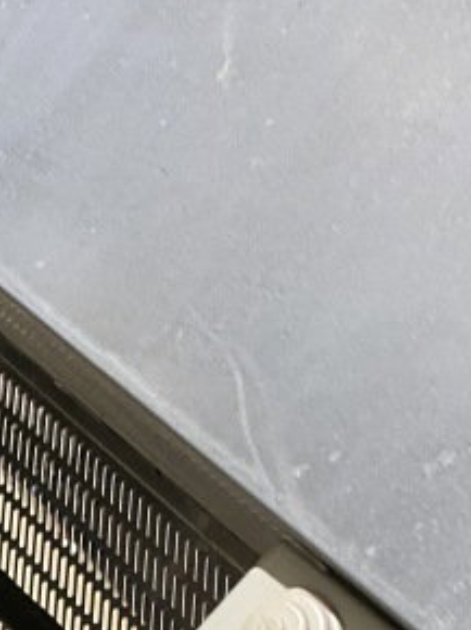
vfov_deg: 23.1
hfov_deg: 19.4
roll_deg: -38.6
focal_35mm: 73
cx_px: -30
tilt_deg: -18.4
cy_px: 857
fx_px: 1326
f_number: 1.8
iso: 640
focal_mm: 4.25
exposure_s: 1/40
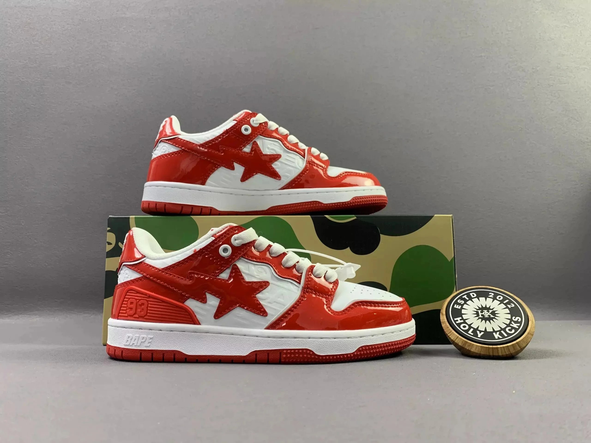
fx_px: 444
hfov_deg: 67.3
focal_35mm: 26
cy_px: 222
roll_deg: +0.2
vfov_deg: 53.1
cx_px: 296
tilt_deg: +5.9
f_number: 1.8
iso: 100
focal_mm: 4.25
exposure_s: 1/108
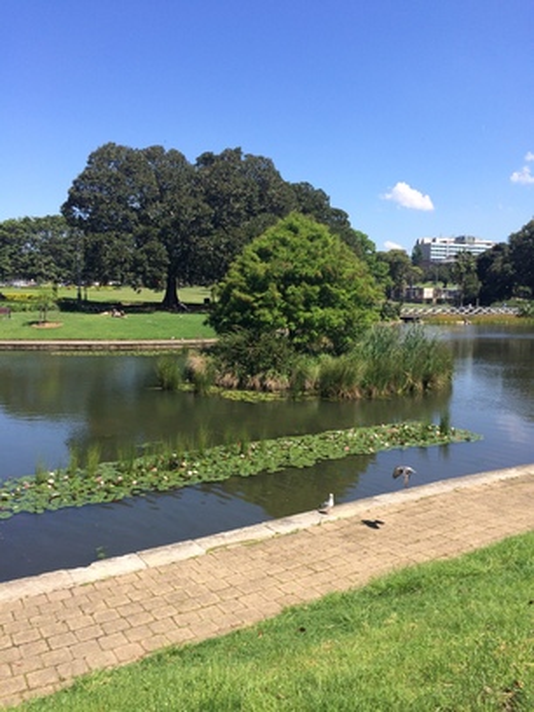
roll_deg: -1.6
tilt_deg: -8.1
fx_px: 596
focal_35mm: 29
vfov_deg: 61.7
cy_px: 356
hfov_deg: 48.2
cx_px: 267
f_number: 2.2
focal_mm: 4.15
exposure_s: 1/1325
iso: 32
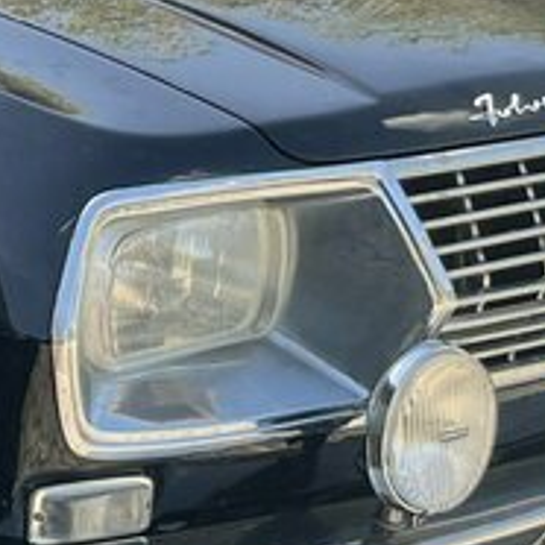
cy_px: 120
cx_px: -422
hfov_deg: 11.0
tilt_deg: -9.3
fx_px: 2636
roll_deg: -1.4
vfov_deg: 11.8
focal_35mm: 148
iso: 50
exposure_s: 1/1036
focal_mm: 5.1
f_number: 1.6
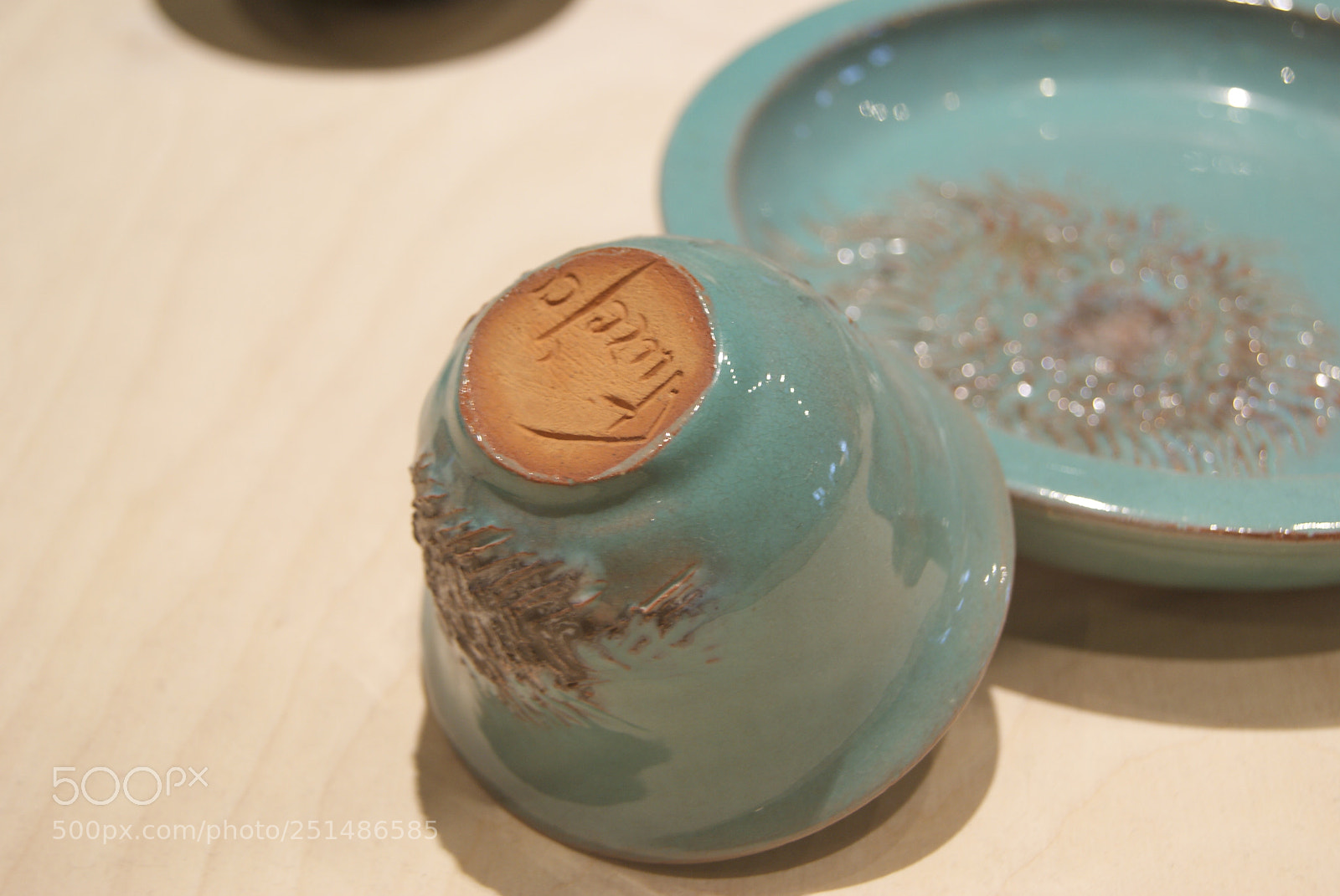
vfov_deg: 20.2
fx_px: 2515
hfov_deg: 29.8
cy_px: 448
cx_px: 670
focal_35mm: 68
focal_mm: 45
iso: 200
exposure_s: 1/10
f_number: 5.6
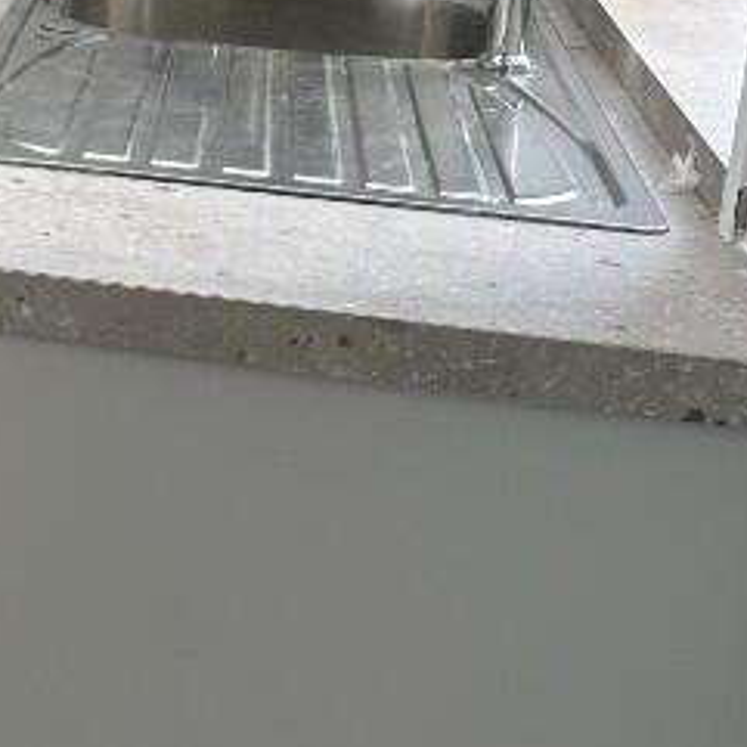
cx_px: -521
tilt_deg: -13.5
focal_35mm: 90
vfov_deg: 18.9
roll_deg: -1.7
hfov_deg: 16.7
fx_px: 2197
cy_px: 50
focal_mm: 6.86
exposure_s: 1/179
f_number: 1.78
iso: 64
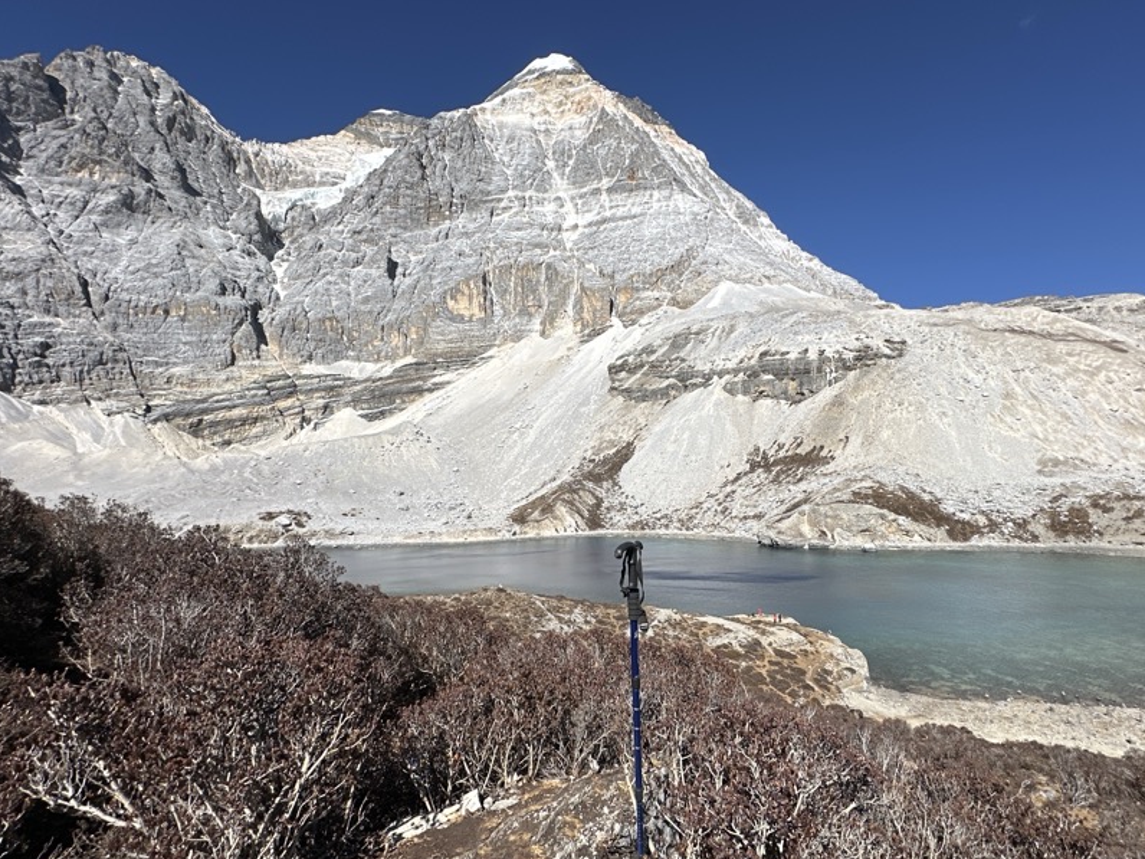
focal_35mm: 18
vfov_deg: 71.6
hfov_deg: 87.6
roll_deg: +0.5
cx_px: 616
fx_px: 595
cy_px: 436
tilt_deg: +5.0
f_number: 2.2
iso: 50
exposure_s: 1/4132
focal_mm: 2.22
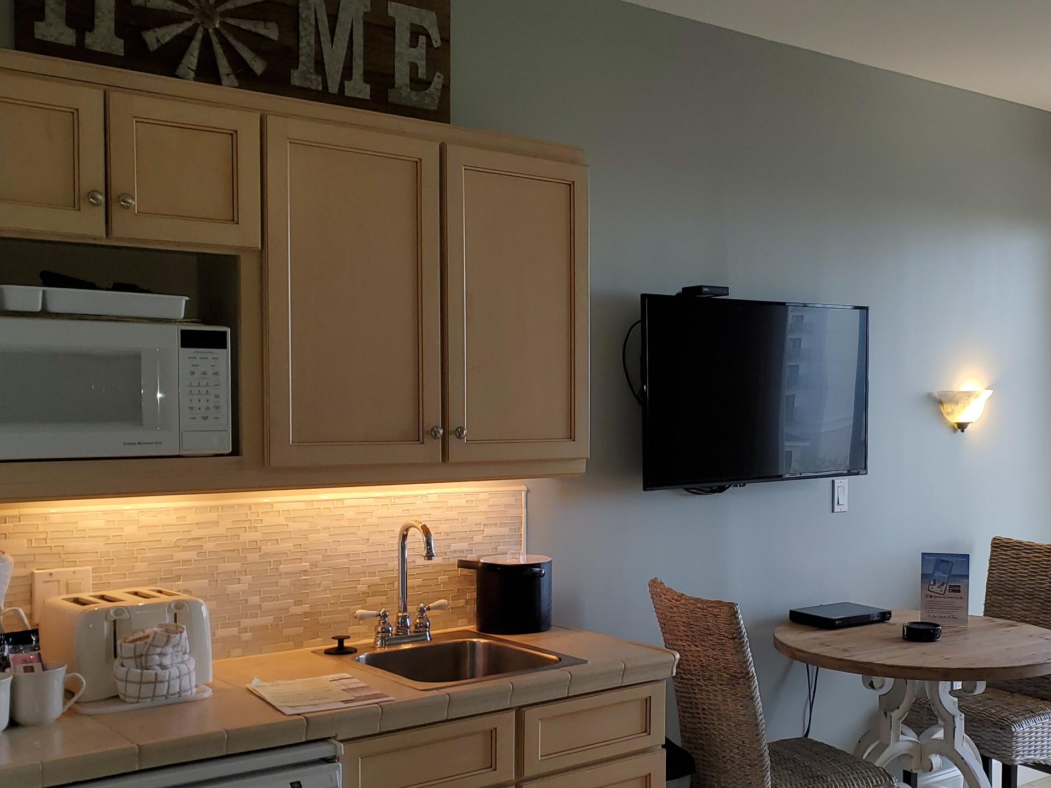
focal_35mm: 41
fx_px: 1245
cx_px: 730
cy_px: 434
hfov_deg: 44.8
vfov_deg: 35.1
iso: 50
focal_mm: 4.3
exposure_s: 1/60
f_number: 2.4
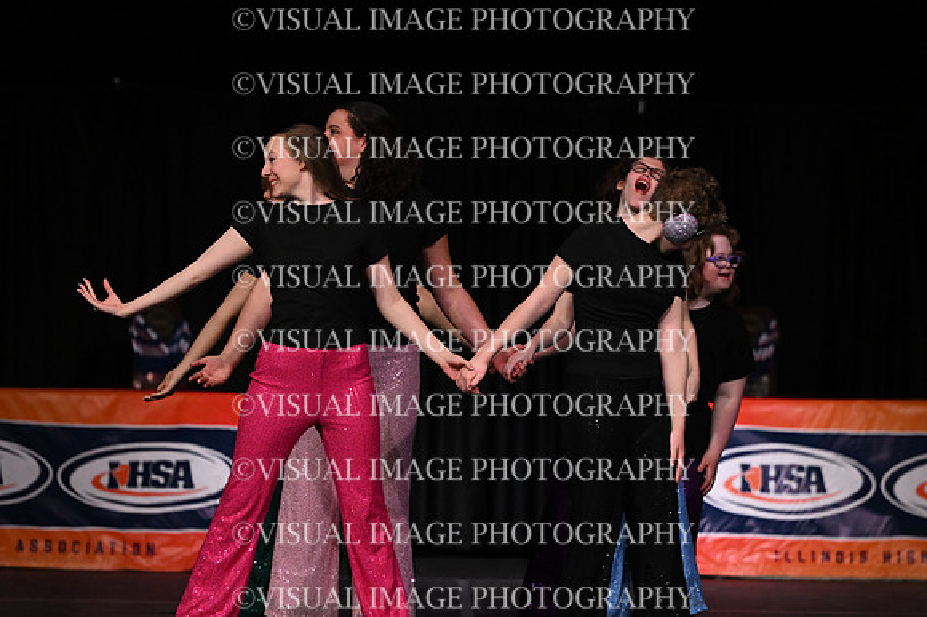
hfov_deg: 10.6
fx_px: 5018
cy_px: 308
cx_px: 464
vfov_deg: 7.0
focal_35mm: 195
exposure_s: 1/1000
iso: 4000
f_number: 2.8
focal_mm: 130
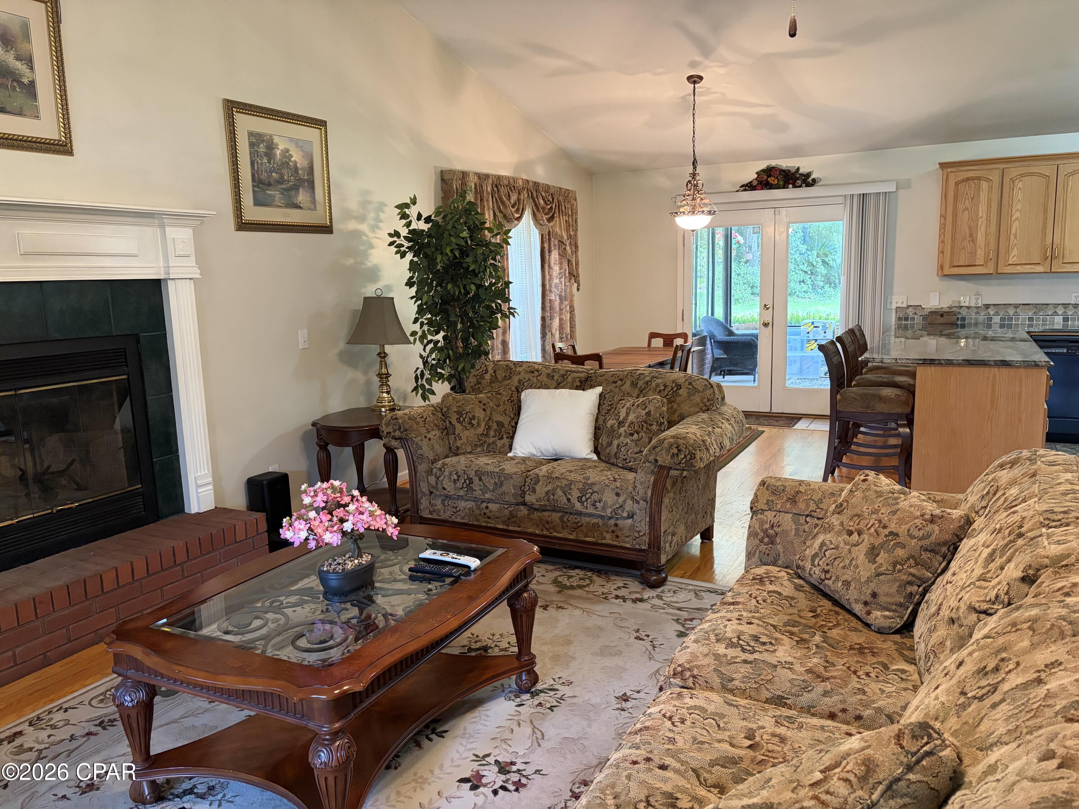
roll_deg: +2.1
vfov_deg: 53.1
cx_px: 540
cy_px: 404
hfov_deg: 67.3
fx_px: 810
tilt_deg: -8.8
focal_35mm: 26
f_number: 1.6
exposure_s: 1/60
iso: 400
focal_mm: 5.96
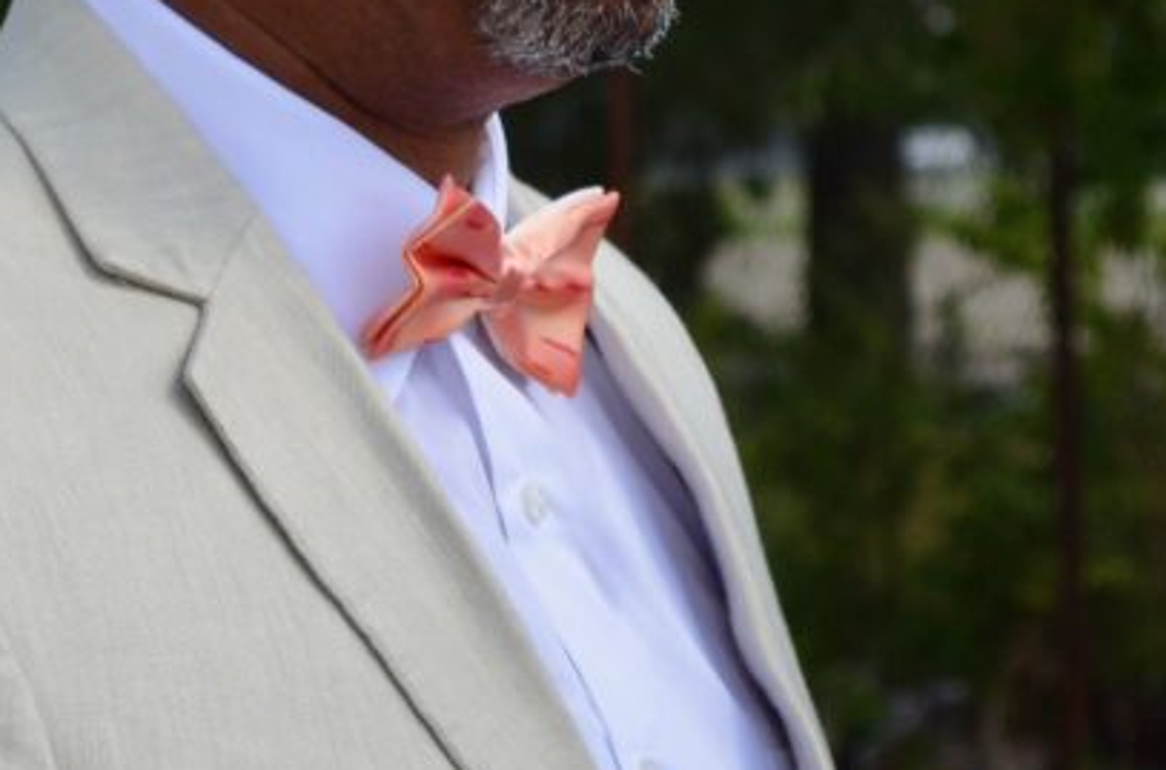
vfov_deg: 5.6
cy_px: 24
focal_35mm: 243
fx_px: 7864
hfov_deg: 8.5
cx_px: 286
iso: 400
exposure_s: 1/1000
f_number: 5.6
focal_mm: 55
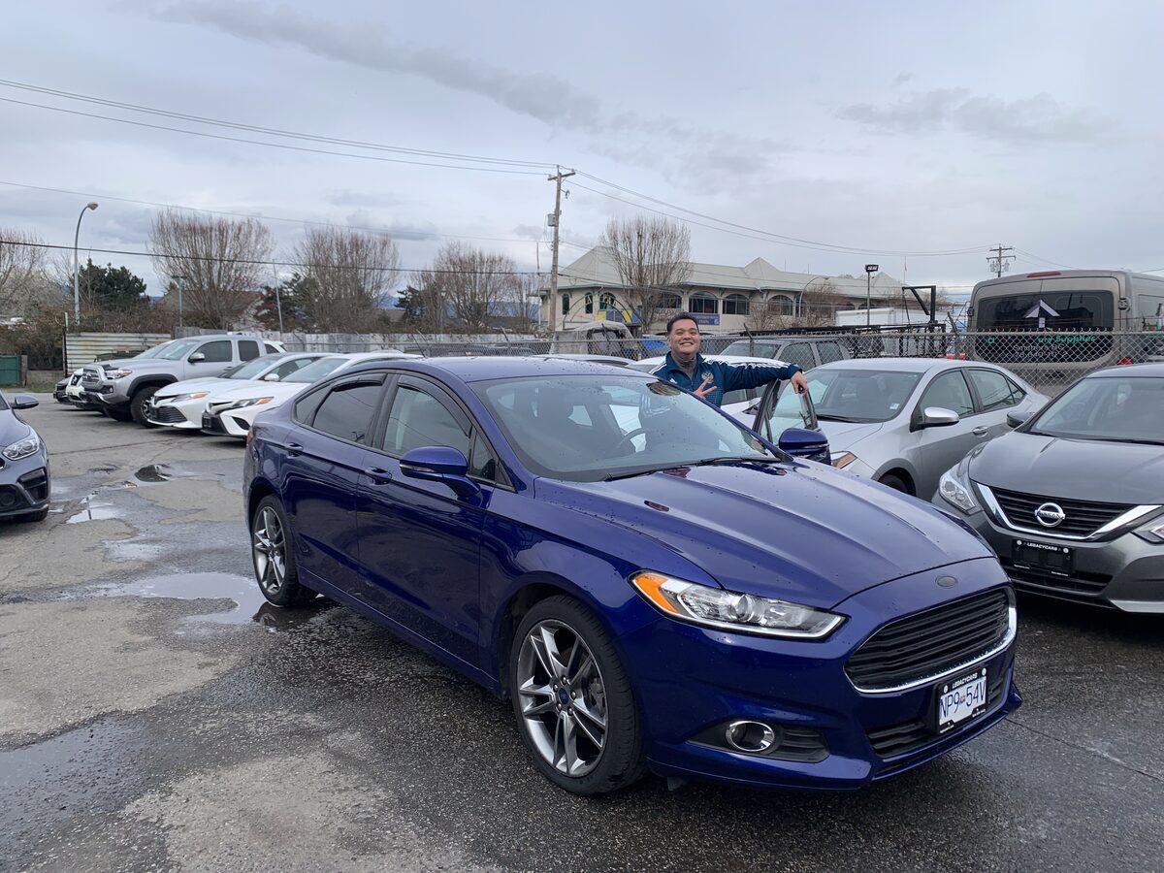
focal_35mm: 26
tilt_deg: -7.1
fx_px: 874
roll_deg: -1.2
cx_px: 582
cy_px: 436
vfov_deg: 53.1
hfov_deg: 67.3
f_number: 1.8
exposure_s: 1/1220
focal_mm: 4.25
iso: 25
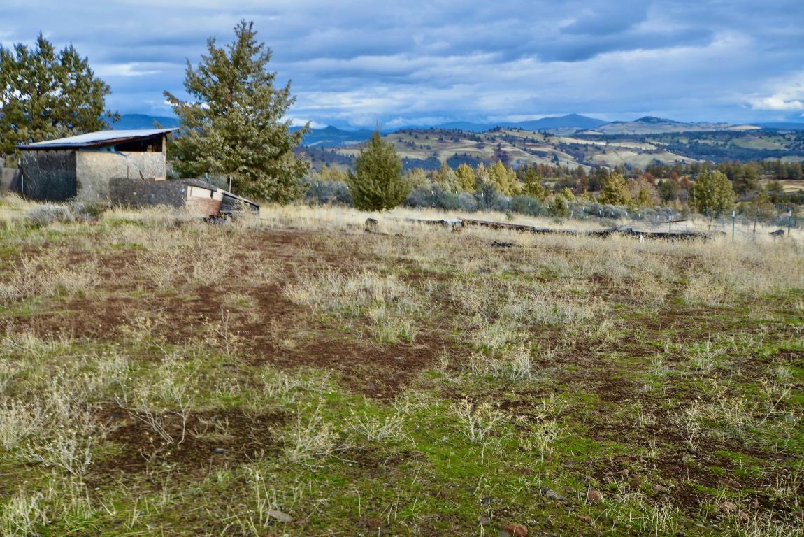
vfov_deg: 36.9
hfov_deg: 53.1
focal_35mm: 36
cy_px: 268
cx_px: 402
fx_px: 804
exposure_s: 1/125
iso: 100
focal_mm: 24
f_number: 8
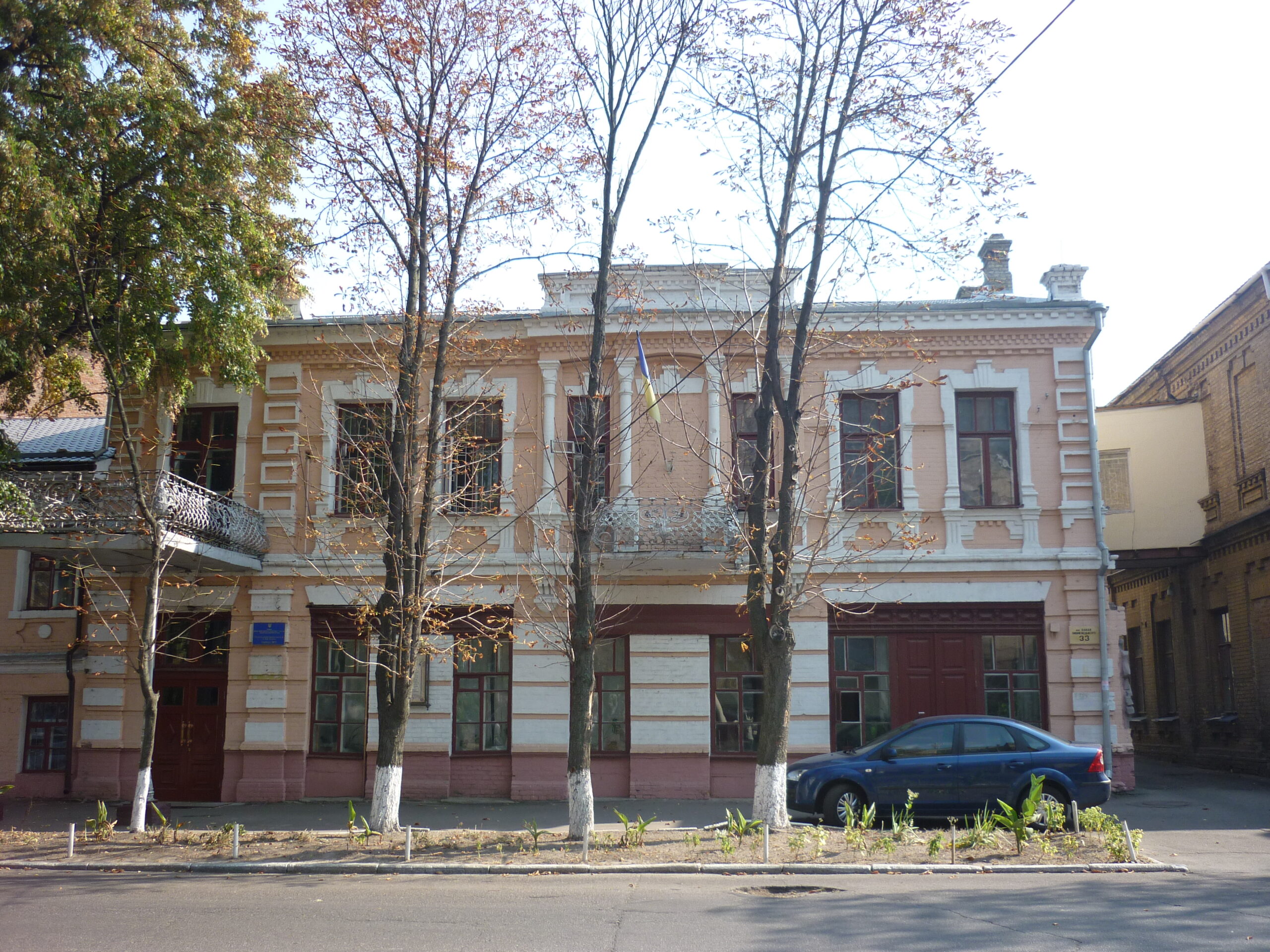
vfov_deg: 42.9
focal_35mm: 33
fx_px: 1211
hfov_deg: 55.4
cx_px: 635
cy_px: 476
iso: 80
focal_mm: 5.5
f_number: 2.8
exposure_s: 1/400
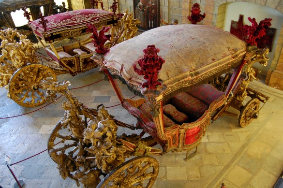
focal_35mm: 27
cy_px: 94
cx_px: 142
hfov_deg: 67.4
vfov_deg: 47.9
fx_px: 212
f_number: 3.5
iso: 1600
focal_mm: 18
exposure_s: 1/6
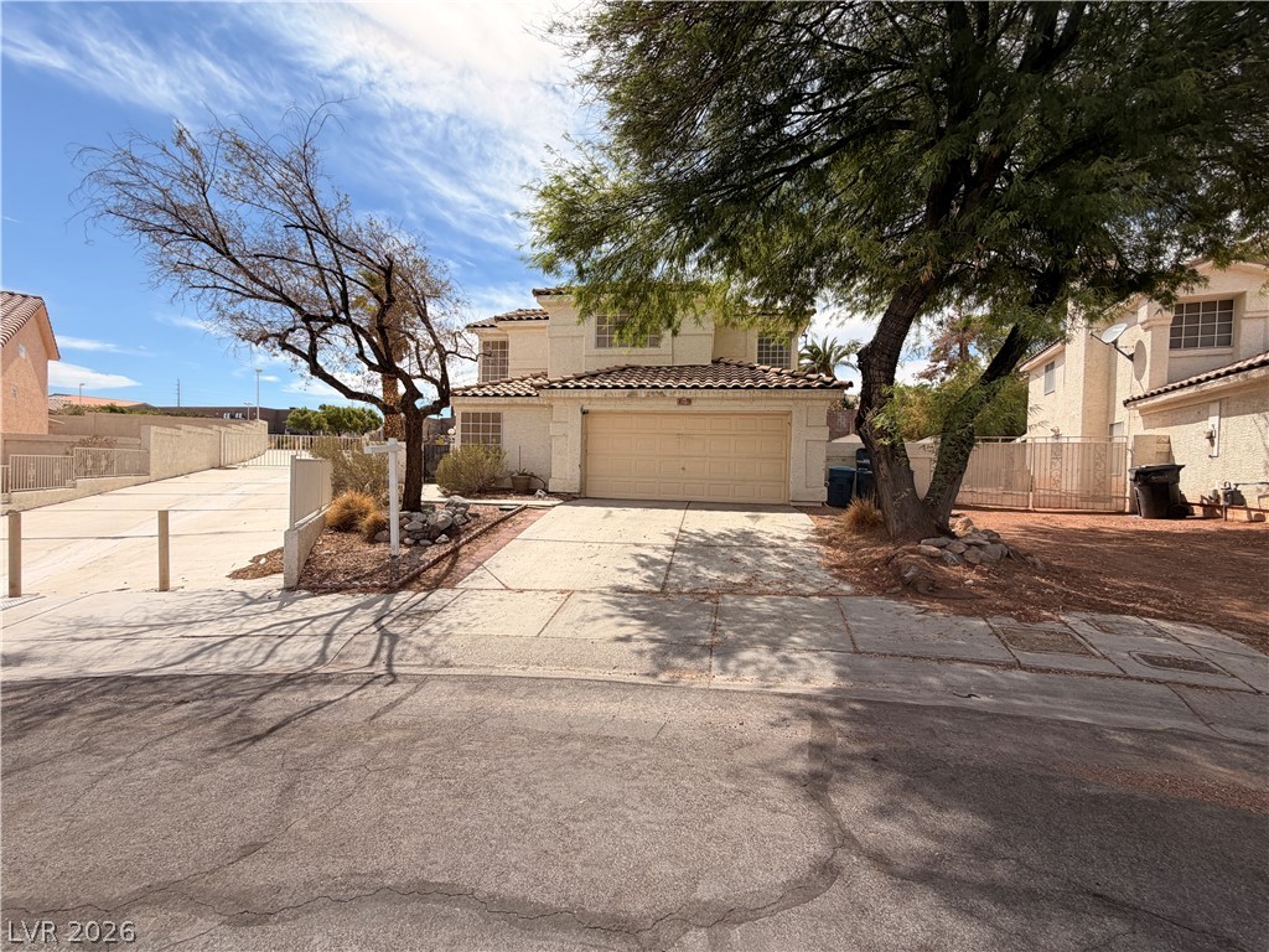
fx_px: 513
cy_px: 476
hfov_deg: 102.1
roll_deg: +0.0
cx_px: 634
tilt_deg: -2.0
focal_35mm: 14
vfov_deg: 85.7
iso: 20
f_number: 2.2
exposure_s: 1/1068
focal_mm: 2.22
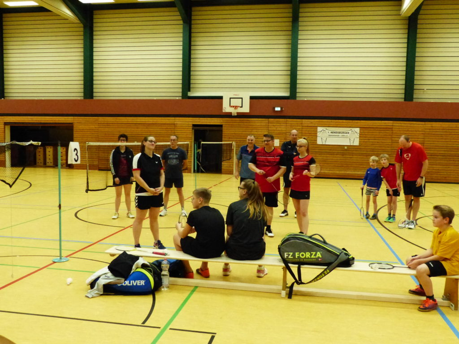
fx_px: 424
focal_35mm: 32
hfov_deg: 56.8
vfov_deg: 44.2
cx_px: 230
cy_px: 172
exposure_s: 1/200
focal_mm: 5.7
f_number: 4
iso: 1600
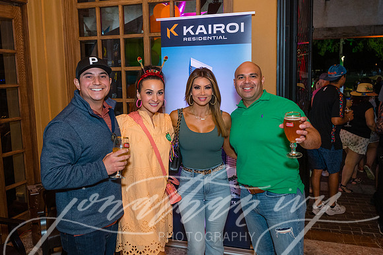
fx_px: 327
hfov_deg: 60.7
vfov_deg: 42.6
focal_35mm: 31
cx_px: 193
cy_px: 115
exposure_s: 1/160
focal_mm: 28
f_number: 3.5
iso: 5000
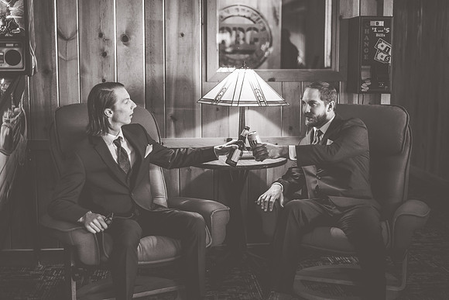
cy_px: 147
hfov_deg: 38.3
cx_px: 229
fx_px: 647
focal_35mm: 52
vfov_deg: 26.1
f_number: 2
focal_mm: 50
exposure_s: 1/80
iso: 1250
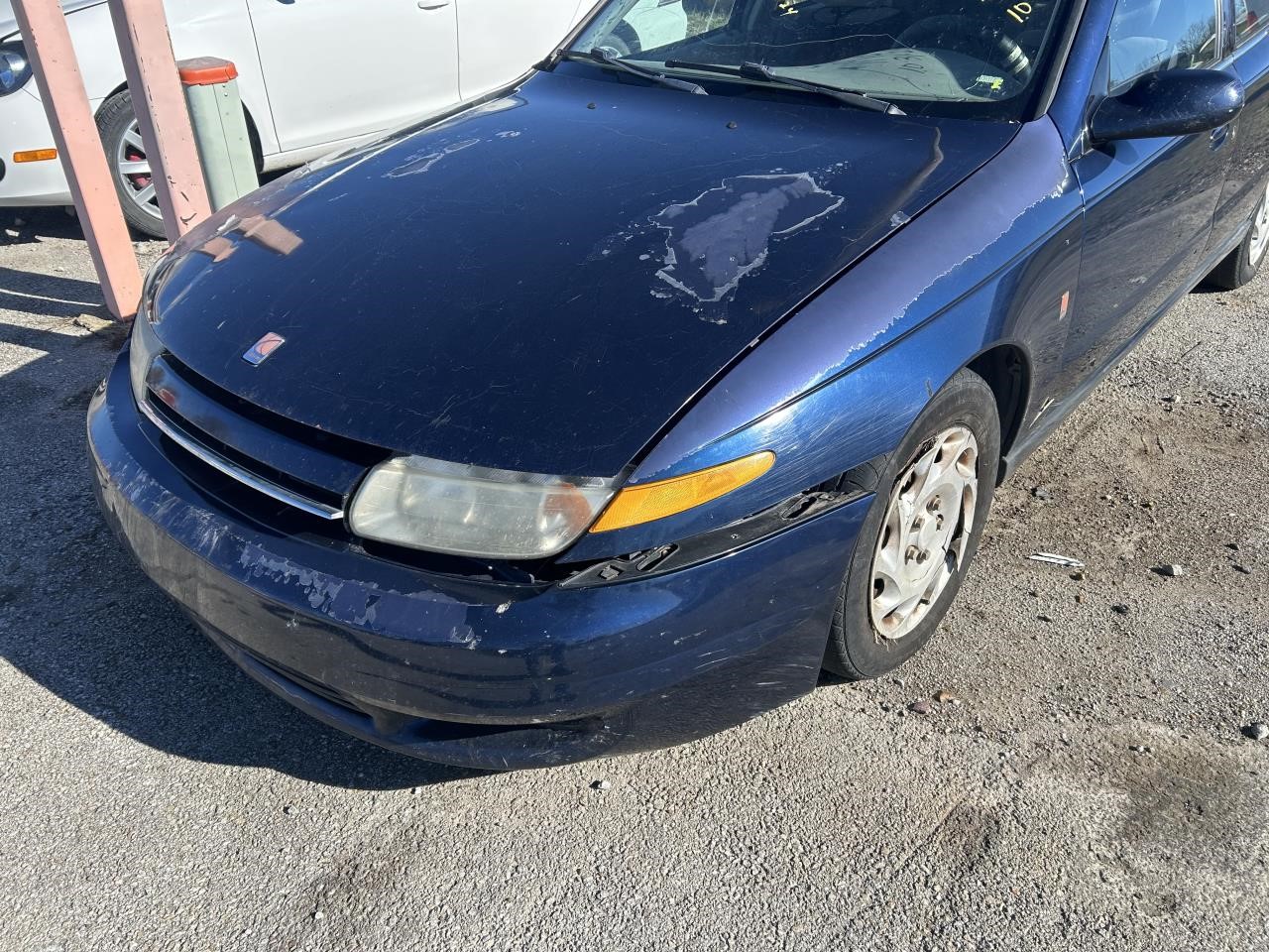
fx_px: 953
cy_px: 476
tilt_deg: -30.8
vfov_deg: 53.1
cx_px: 634
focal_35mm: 26
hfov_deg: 67.3
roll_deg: -0.4
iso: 50
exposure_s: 1/2353
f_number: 1.5
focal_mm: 5.7
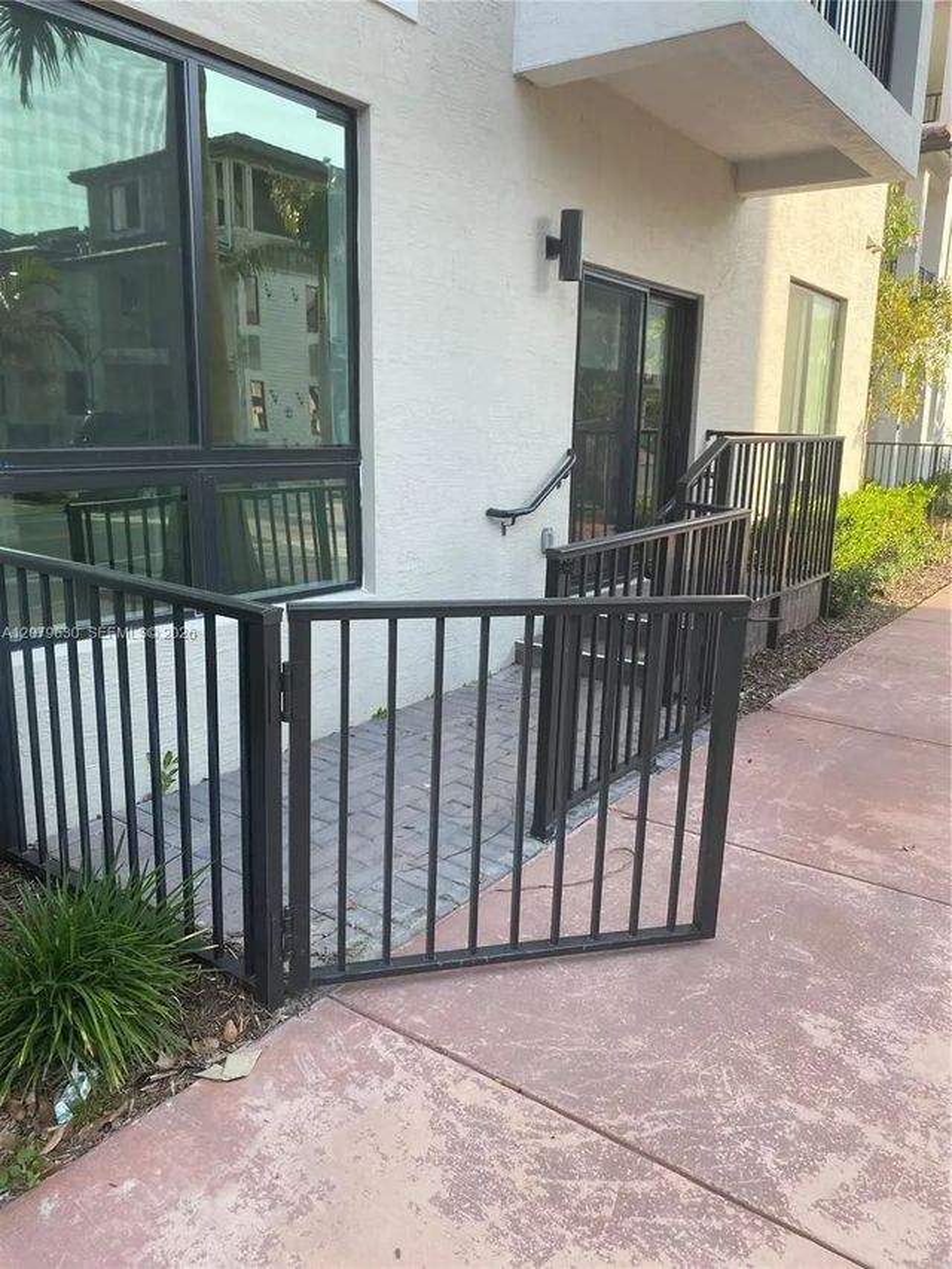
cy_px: 634
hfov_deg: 53.1
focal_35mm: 26
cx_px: 476
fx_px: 953
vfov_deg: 67.3
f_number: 1.8
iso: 32
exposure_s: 1/477
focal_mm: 4.25
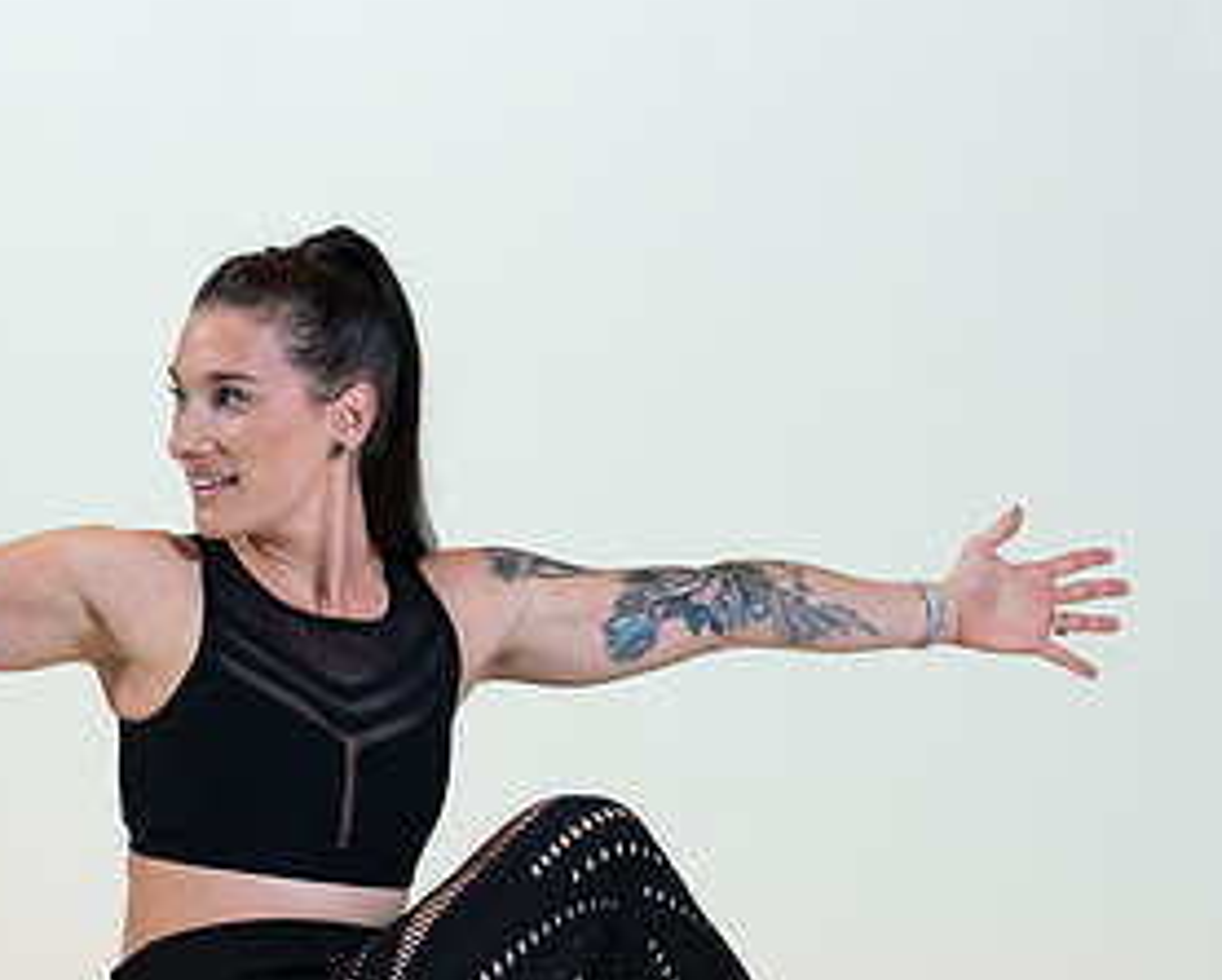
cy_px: 678
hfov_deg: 11.5
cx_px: 441
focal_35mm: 167
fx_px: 6044
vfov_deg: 9.3
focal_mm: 85
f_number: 4
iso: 320
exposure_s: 1/125
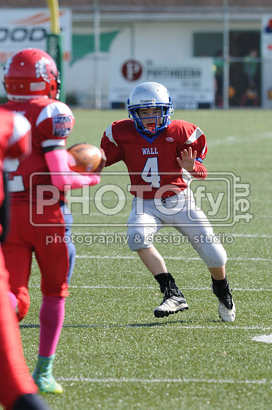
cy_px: 205
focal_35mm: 450
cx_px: 136
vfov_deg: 4.6
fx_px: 5115
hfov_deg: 3.0
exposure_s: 1/500
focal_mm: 300
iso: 200
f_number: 6.3
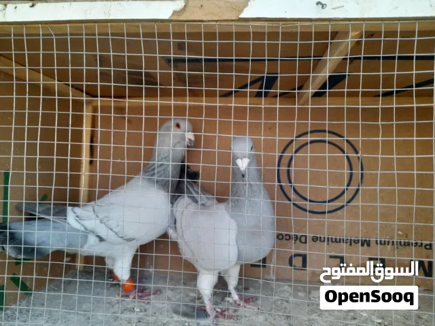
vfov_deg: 54.9
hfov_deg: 69.4
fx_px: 314
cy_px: 163
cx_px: 218
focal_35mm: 25
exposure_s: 1/50
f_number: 2
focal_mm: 4.6
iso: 100
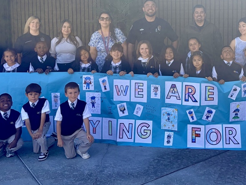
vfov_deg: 29.4
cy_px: 32
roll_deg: +0.8
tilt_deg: -4.1
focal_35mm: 48
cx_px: 178
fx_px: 341
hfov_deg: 38.8
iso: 50
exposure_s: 1/1032
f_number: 1.6
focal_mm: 5.96
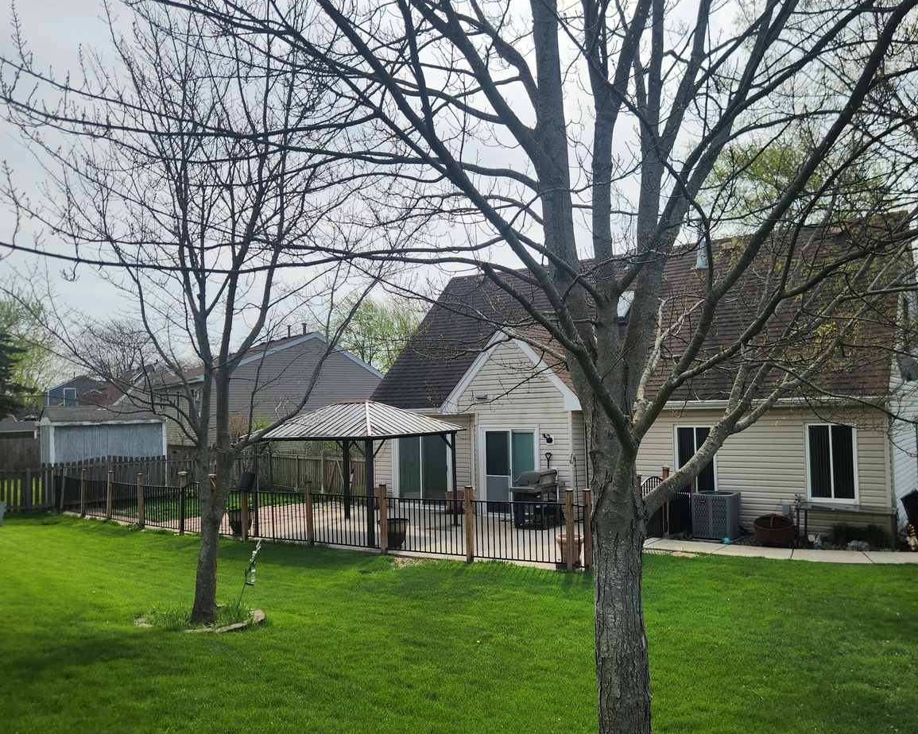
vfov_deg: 51.5
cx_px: 515
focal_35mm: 28
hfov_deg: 62.0
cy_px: 395
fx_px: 761
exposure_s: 1/2066
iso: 20
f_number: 1.8
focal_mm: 5.4
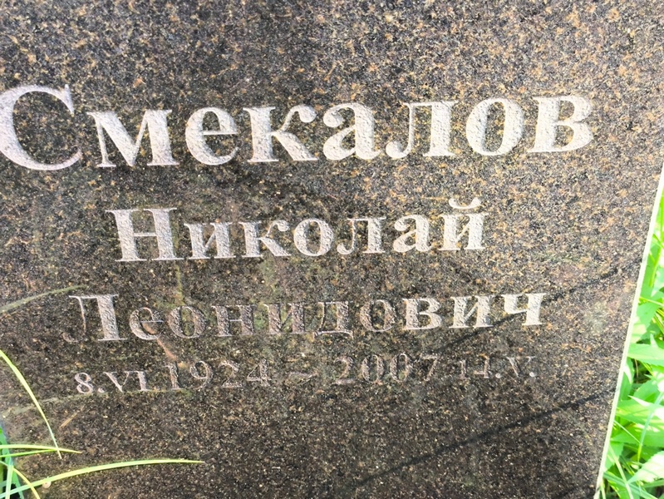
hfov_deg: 38.2
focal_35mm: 50
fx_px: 960
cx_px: 332
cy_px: 250
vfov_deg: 29.1
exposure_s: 1/60
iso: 100
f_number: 1.7
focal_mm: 4.71
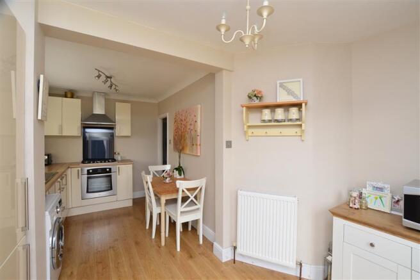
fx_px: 175
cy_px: 140
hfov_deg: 100.4
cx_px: 210
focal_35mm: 15
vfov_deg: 77.3
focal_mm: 10
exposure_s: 1/160
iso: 400
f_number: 6.3
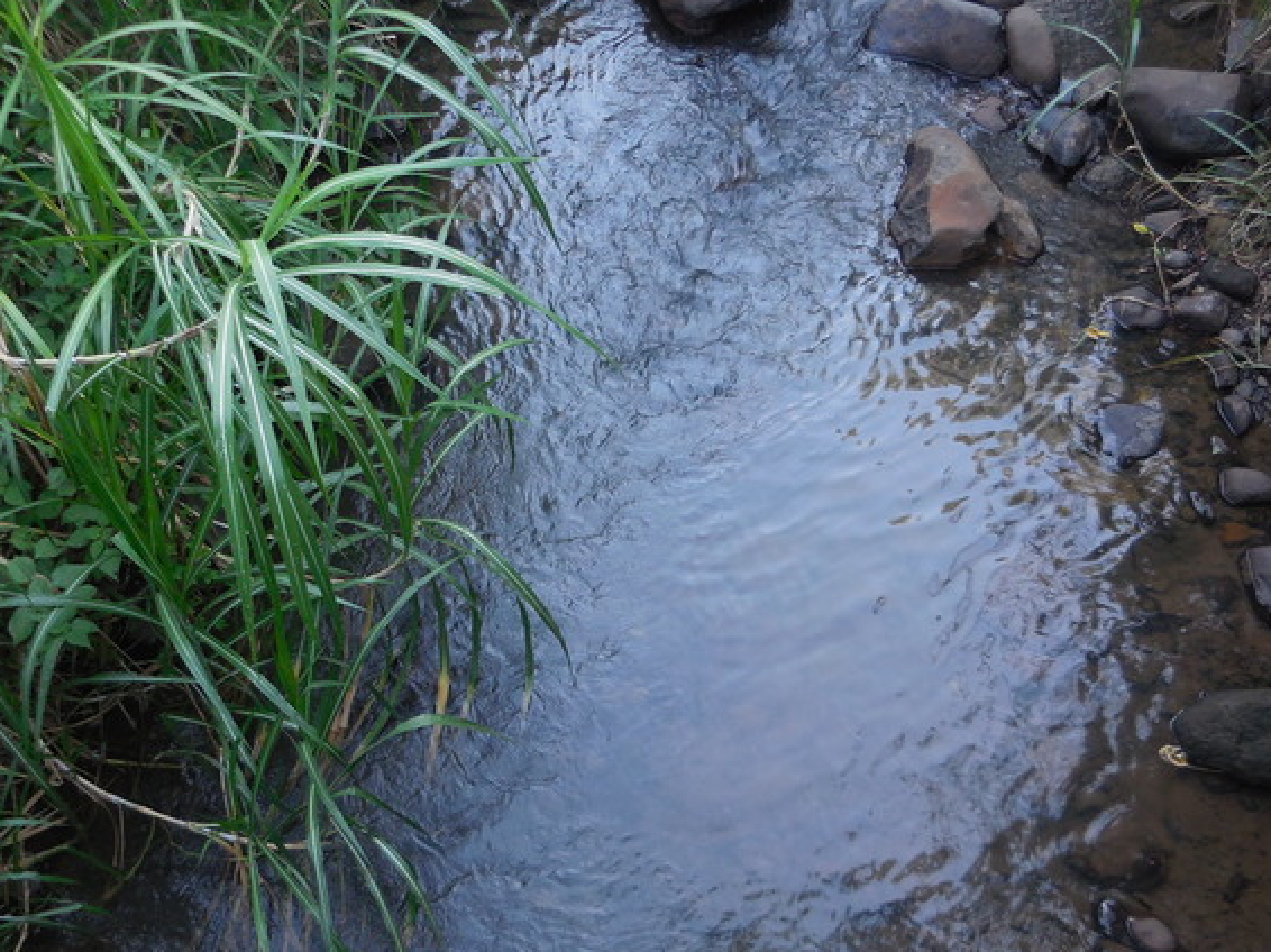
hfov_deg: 44.8
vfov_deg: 34.2
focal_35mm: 42
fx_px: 1541
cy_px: 593
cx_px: 633
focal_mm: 5.9
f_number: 3.7
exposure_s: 1/30
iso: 220
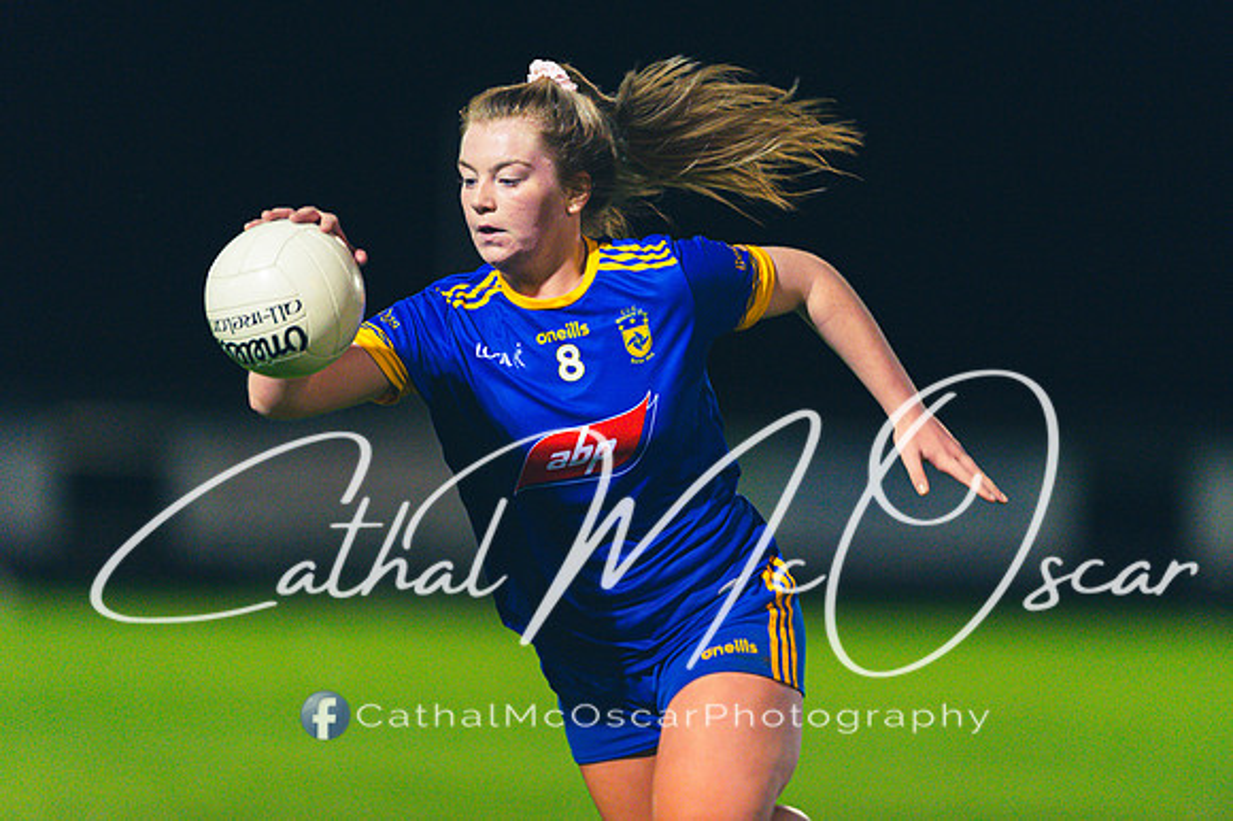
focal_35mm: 417
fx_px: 14278
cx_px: 643
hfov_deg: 4.9
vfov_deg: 3.3
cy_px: 393
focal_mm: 400
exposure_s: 1/500
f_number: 2.8
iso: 5000
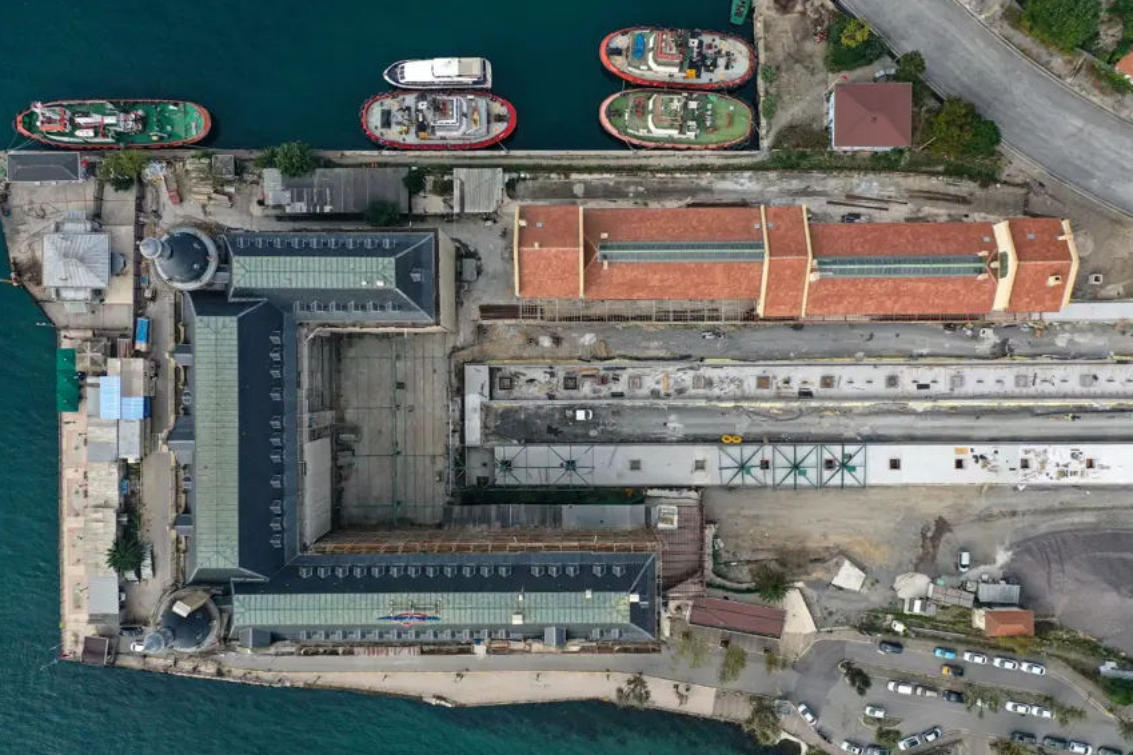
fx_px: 913
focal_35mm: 29
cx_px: 579
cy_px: 387
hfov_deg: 63.7
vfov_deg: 45.0
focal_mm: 10.26
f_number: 3.2
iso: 200
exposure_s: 1/2000
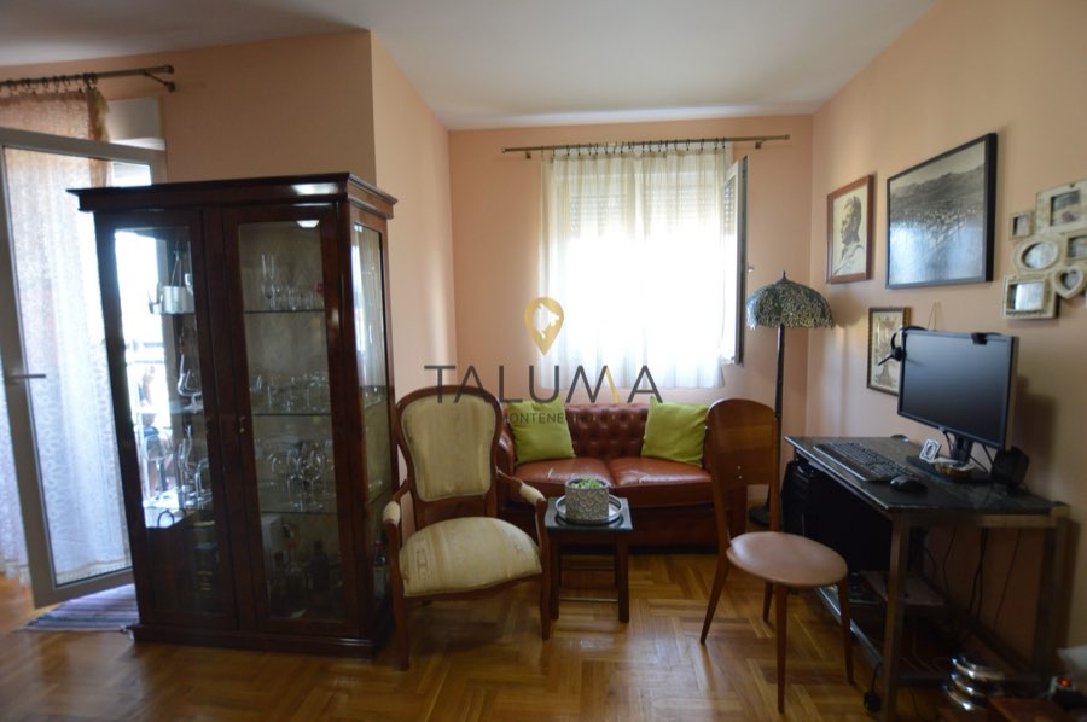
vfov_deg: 77.2
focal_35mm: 15
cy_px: 361
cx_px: 544
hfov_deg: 100.5
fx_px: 452
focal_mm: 10
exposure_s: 1/60
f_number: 3.5
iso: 560
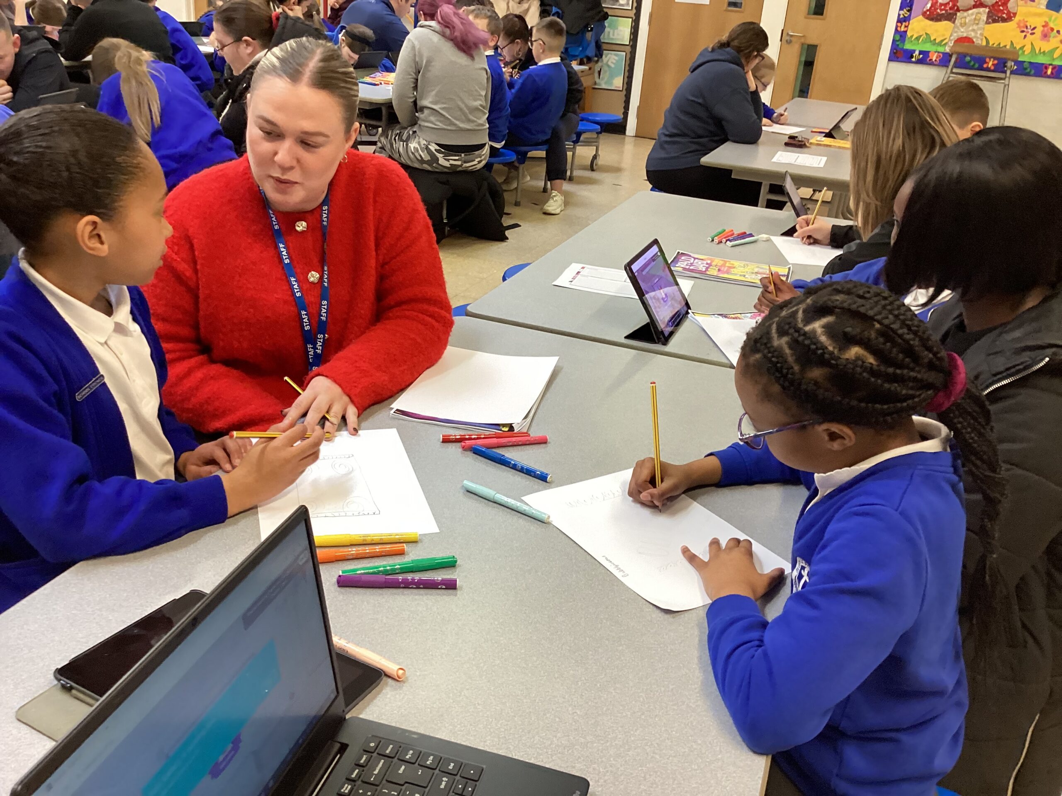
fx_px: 951
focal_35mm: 31
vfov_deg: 45.4
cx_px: 531
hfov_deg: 58.4
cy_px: 398
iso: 160
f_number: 2.4
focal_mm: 3.3
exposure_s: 1/50
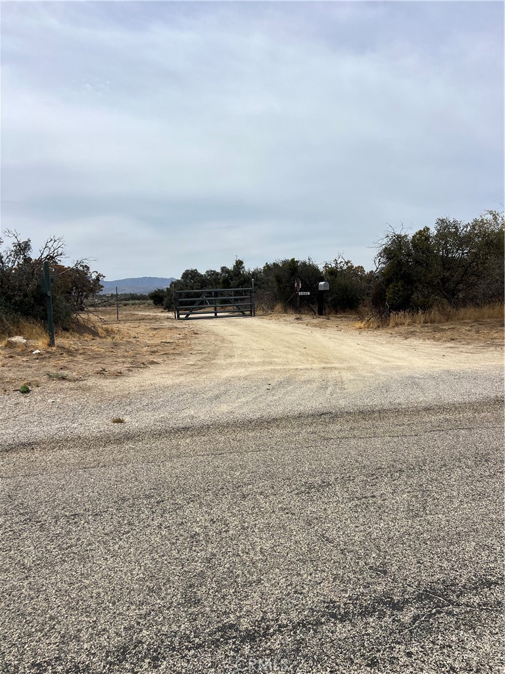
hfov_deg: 53.1
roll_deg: +2.6
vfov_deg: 67.3
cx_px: 252
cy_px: 337
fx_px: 506
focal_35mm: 26
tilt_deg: -4.4
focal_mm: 5.7
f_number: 1.5
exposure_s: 1/6993
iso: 50
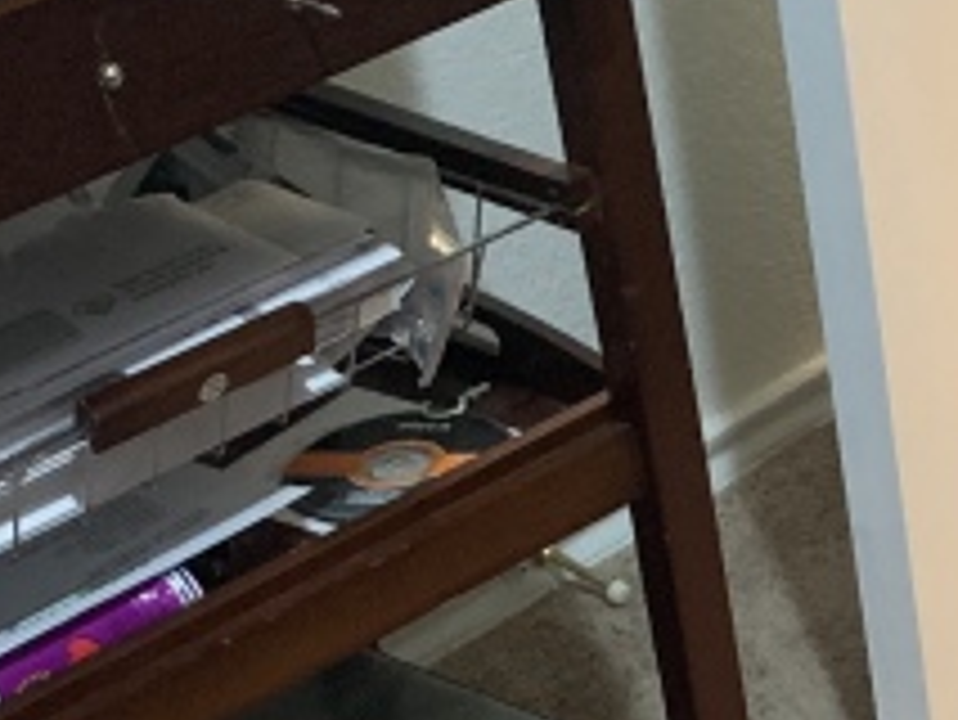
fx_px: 3461
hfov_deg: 15.0
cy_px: 796
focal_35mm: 125
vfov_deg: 11.7
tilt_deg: -32.2
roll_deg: +3.6
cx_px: 1250
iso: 500
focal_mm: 4.25
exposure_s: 1/30
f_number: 1.8
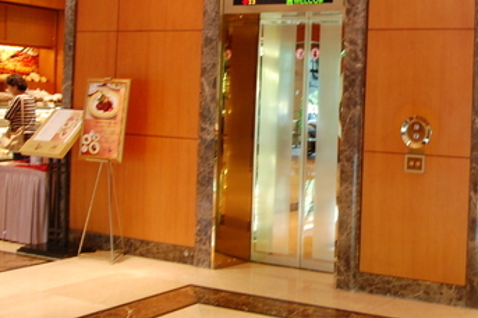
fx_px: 730
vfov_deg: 24.4
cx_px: 437
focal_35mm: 55
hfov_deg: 34.1
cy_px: 91
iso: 800
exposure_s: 1/10
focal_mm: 18
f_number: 5.6
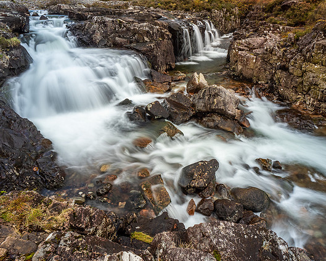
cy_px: 132
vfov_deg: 73.8
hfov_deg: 86.1
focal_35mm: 18
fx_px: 174
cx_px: 179
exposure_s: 2
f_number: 7.1
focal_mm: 8
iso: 200
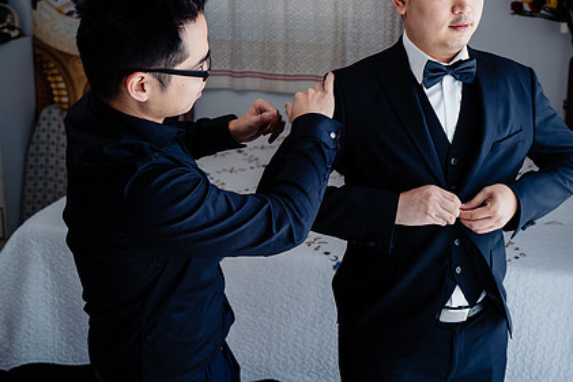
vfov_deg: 27.6
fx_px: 764
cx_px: 381
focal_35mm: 48
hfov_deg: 40.6
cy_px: 89
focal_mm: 28
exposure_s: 1/160
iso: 125
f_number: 2.8
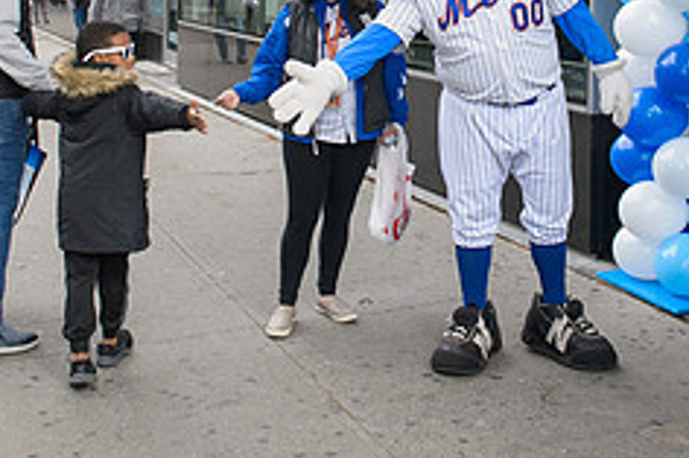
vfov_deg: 22.0
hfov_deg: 33.9
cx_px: 380
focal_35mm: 59
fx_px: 1128
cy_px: -15
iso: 400
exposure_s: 1/250
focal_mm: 24
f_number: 4.5
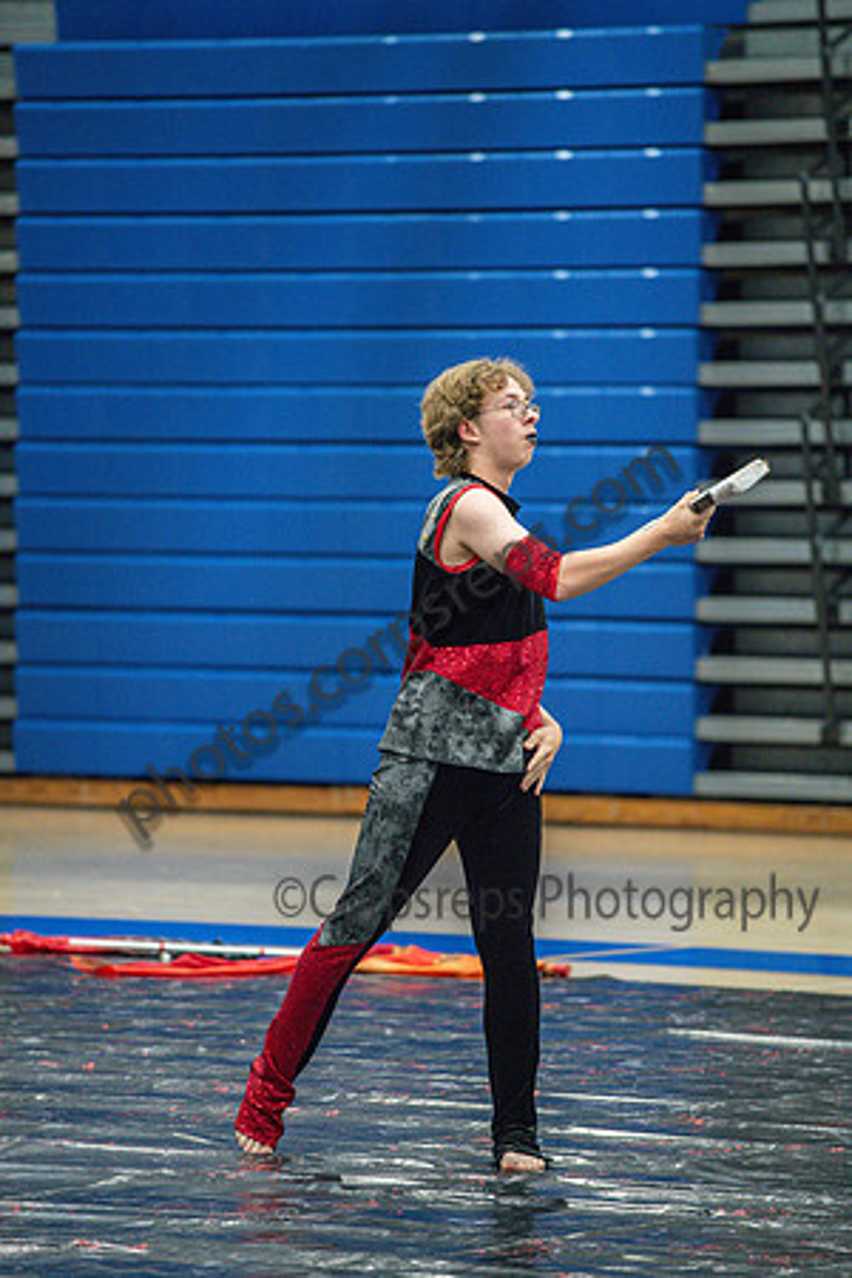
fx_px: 7099
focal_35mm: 200
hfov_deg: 6.9
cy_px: 639
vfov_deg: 10.3
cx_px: 426
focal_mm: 200
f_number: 4
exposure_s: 1/500
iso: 5600
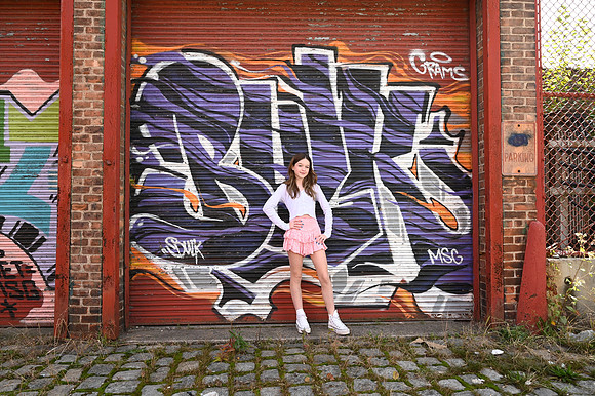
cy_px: 198
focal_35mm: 24
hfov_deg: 73.8
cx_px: 298
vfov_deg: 53.1
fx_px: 396
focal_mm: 24
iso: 800
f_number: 7.1
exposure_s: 1/320
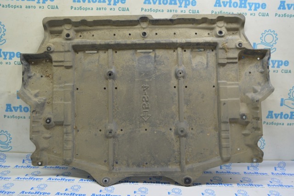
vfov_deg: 41.6
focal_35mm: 32
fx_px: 257
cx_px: 147
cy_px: 98
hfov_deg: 59.6
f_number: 5.6
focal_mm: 21
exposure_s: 1/20
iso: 400
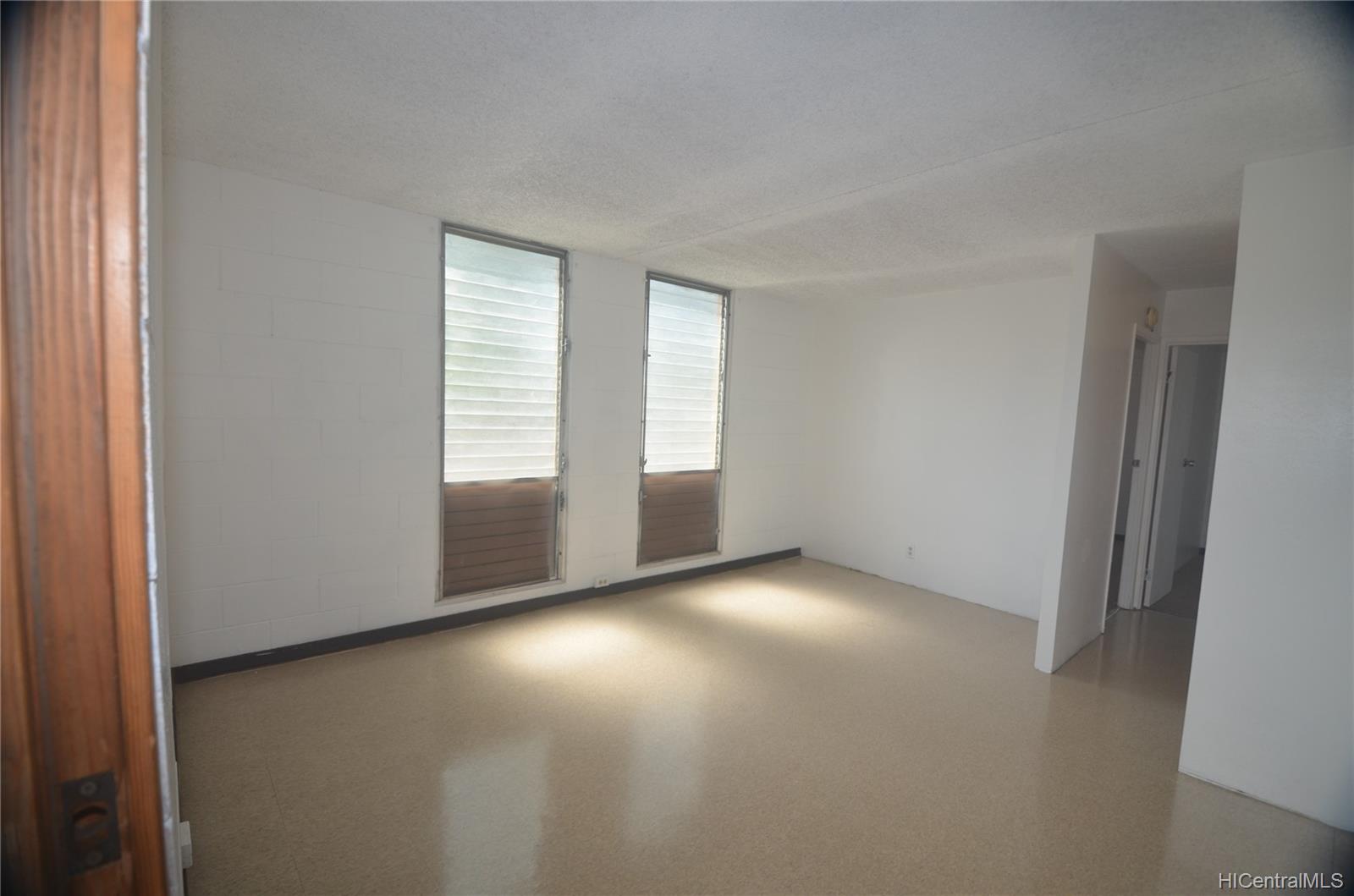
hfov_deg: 100.5
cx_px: 677
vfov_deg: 77.0
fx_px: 563
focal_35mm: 15
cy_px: 448
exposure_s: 1/60
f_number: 4
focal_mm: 10
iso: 320
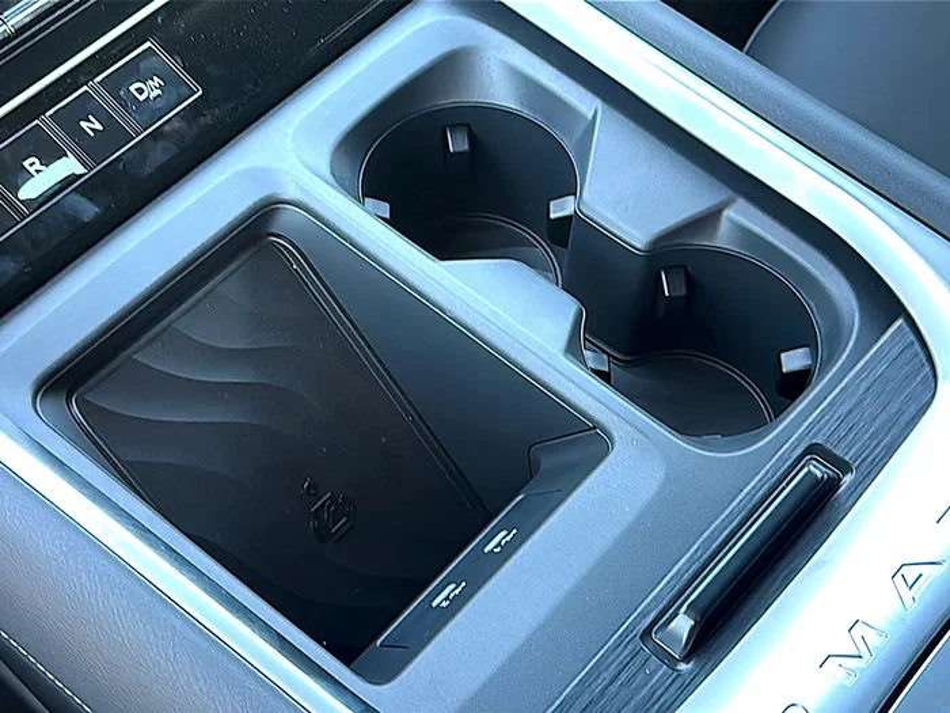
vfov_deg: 32.9
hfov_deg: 42.9
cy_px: 356
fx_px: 1208
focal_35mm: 44
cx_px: 475
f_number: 1.78
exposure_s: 1/121
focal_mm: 6.86
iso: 125
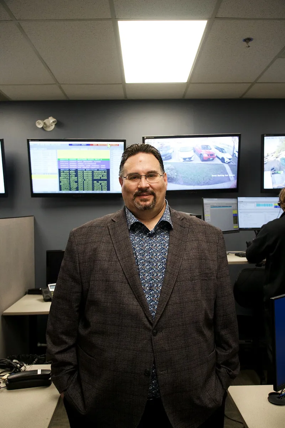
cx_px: 142
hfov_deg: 40.0
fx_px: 392
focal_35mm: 33
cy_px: 214
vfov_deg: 57.2
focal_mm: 22
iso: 2000
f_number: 4
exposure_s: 1/160
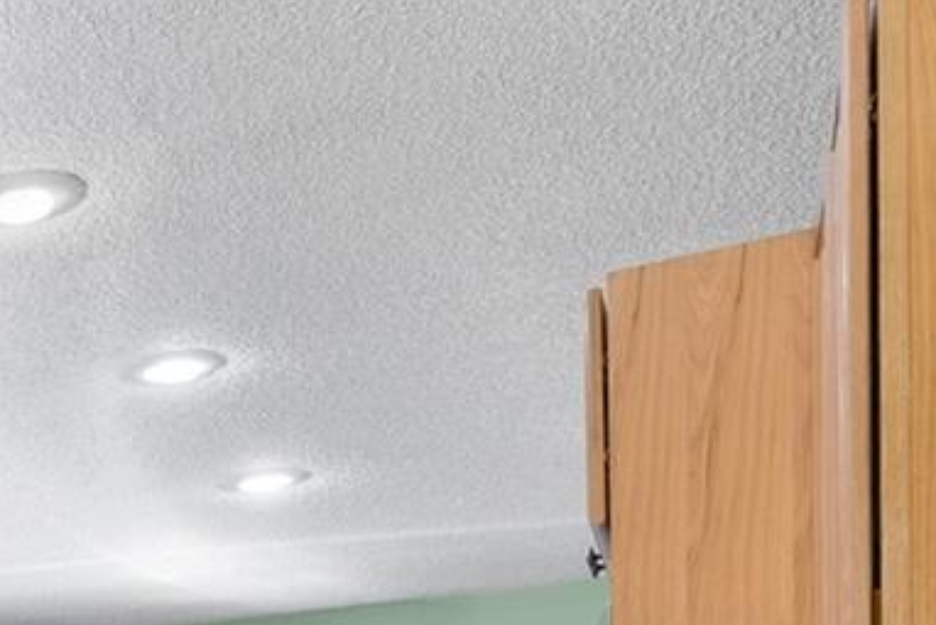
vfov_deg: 17.6
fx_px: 1743
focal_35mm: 67
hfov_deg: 22.3
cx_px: -613
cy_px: 1011
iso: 200
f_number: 8
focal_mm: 16
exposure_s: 1/80
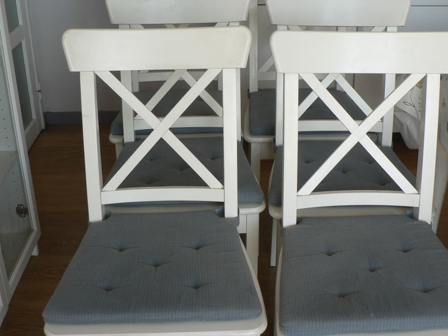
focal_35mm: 45
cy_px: 168
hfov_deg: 42.0
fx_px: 582
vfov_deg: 32.2
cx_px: 246
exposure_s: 1/30
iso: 80
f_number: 2.8
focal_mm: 6
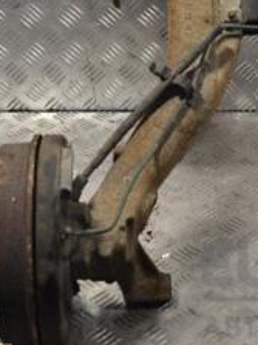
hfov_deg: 15.8
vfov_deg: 20.8
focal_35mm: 93
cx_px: 173
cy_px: 57
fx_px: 925
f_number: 5.6
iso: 400
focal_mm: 24
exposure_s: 1/125
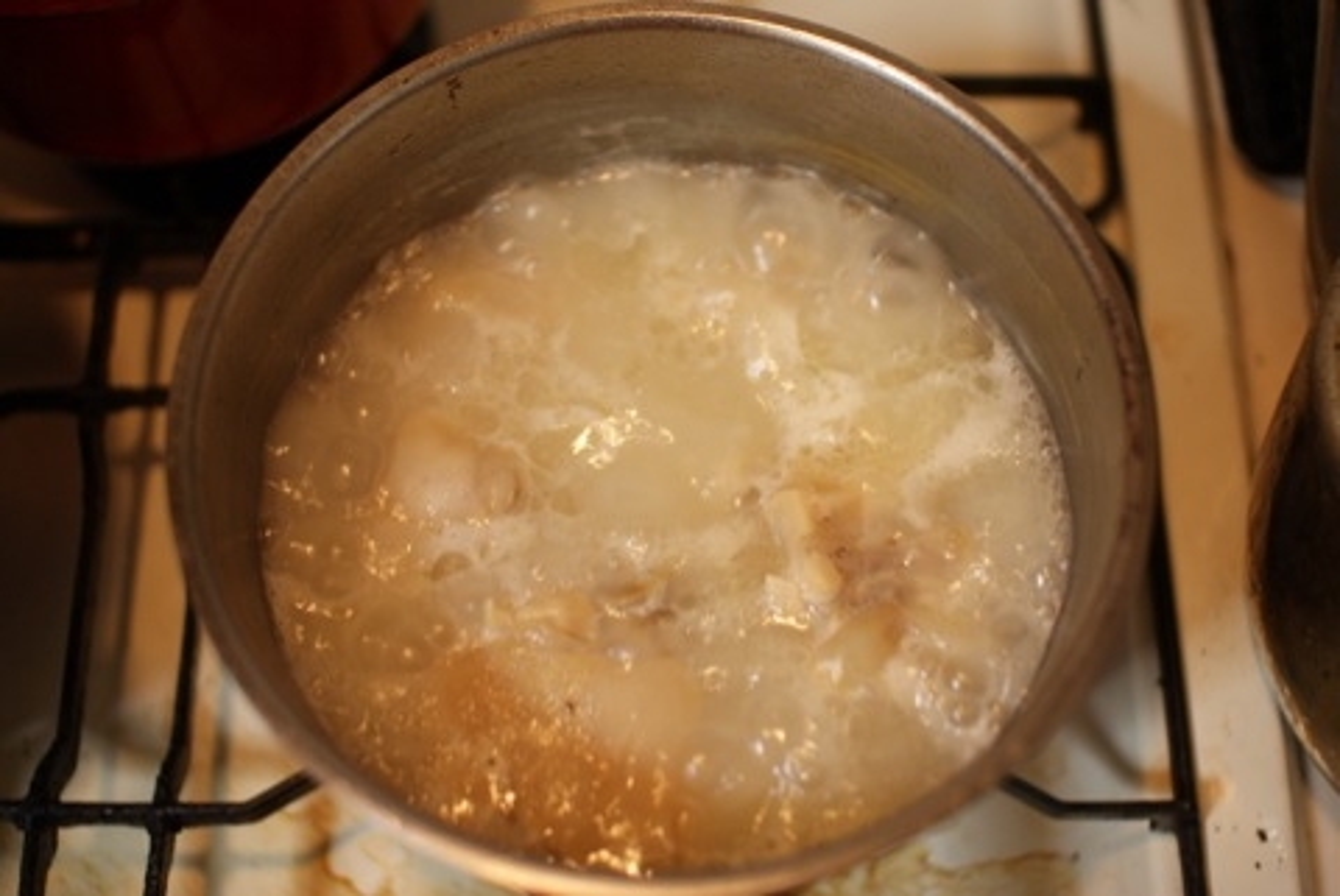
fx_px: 1676
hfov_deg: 43.6
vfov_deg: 29.9
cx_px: 670
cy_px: 448
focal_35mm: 45
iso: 400
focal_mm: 30
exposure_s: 1/60
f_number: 1.7
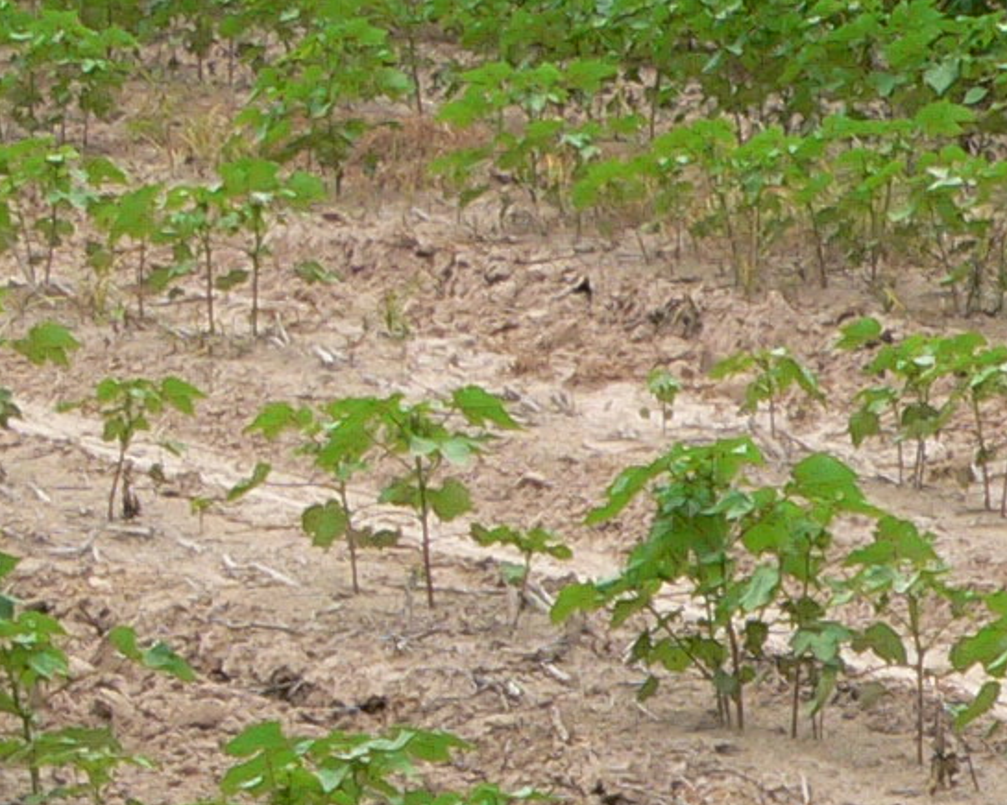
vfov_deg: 9.2
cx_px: 759
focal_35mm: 165
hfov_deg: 11.7
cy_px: 1019
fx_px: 4918
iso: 100
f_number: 2.8
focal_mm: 6
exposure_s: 1/640
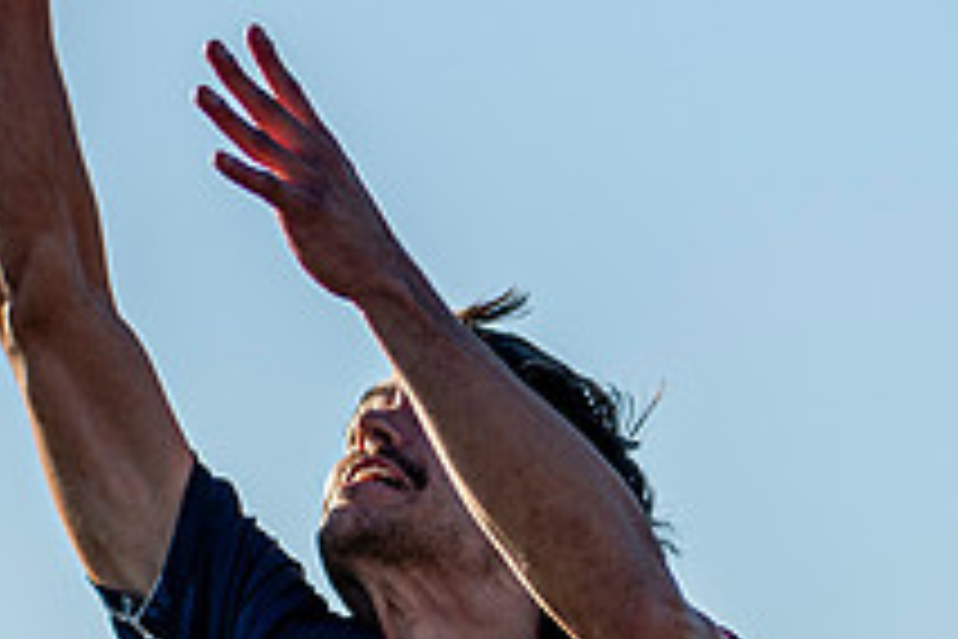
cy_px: 434
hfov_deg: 3.4
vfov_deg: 2.2
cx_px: 562
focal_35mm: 612
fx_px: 16285
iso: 100
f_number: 3.2
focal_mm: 150
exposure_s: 1/1600
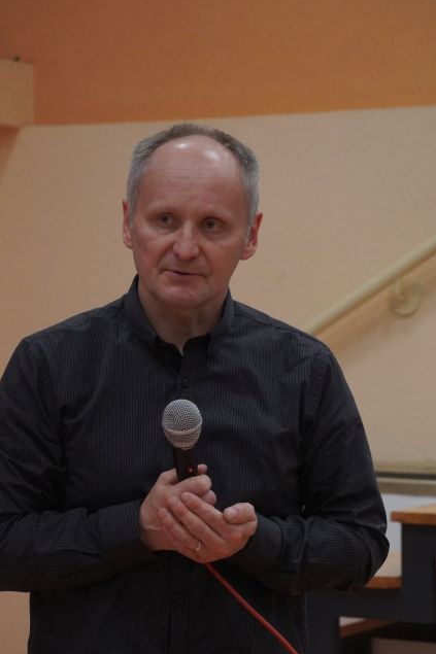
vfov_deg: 17.5
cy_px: 440
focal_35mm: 117
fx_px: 2126
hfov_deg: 11.7
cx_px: 208
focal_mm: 50
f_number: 3.5
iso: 2000
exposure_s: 1/250
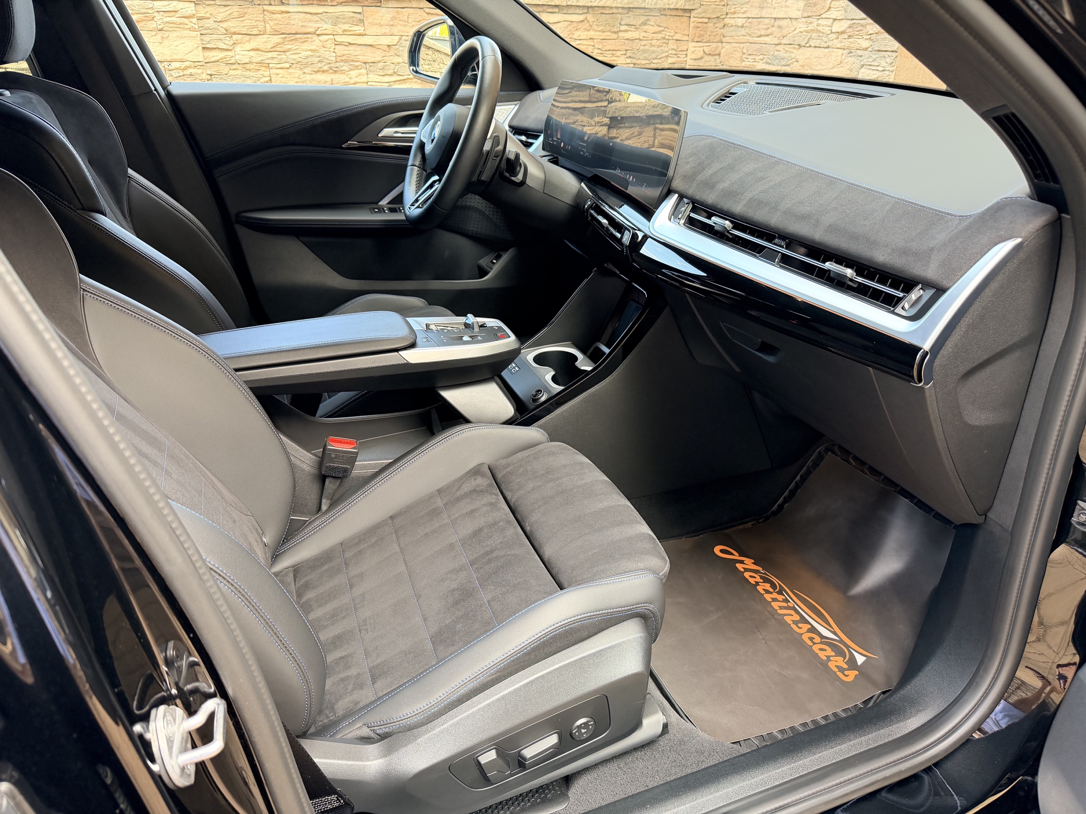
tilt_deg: -27.0
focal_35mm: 24
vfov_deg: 56.8
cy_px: 407
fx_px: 753
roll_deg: -0.9
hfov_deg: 71.6
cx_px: 543
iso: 200
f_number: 1.78
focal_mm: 6.76
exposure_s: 1/85
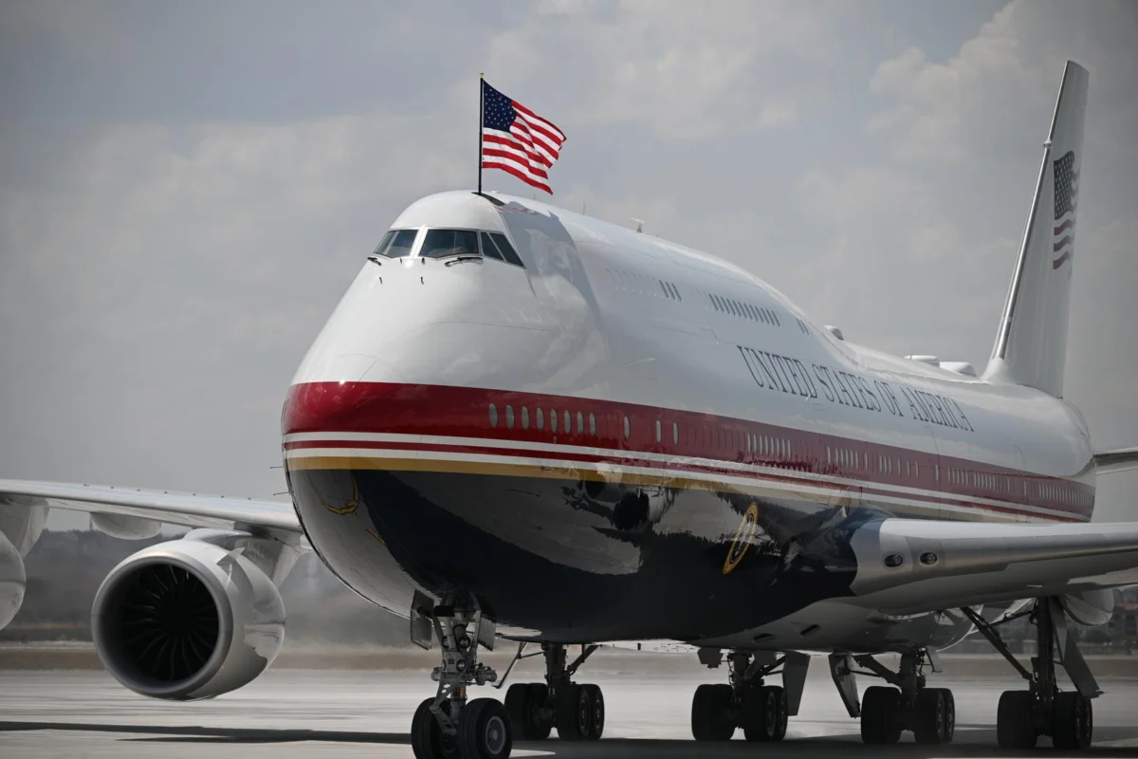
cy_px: 380
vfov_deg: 8.3
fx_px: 5215
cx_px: 569
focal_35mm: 165
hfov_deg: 12.5
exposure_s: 1/6400
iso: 200
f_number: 4
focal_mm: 165
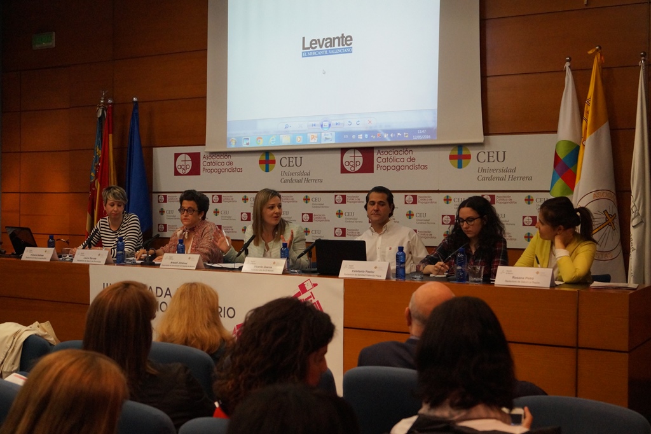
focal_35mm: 45
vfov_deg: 29.8
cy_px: 217
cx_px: 326
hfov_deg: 43.6
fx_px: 813
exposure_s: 1/160
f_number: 4.5
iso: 2000
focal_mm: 30
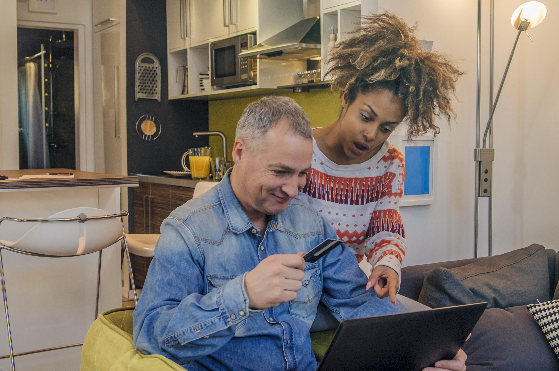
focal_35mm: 46
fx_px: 721
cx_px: 280
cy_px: 186
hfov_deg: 42.4
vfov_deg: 28.9
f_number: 4.5
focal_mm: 31
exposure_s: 1/80
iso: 640
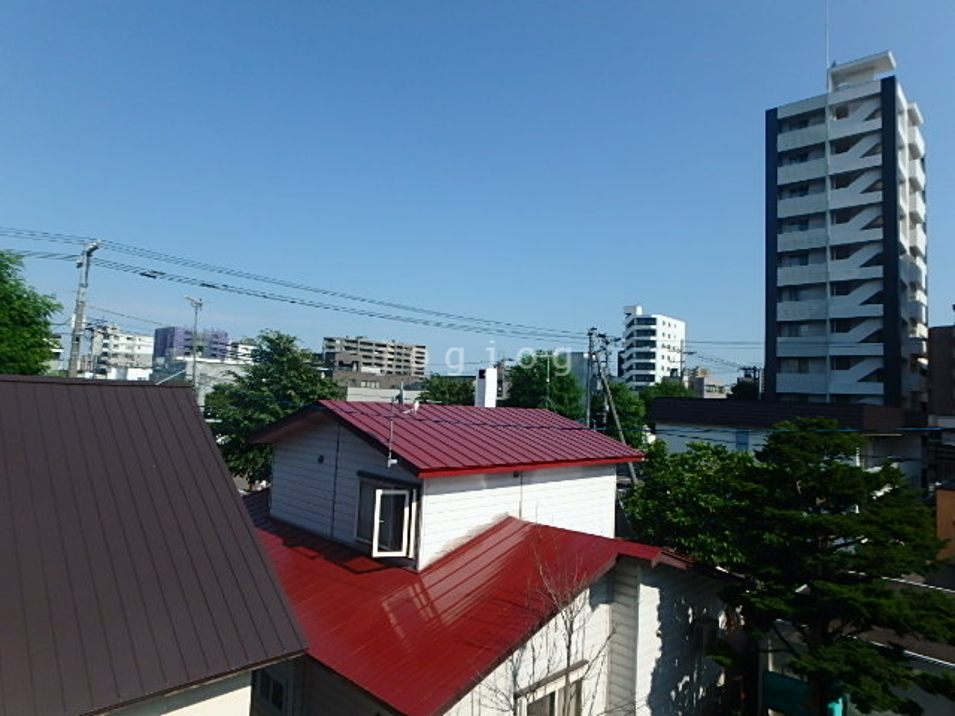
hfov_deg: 79.0
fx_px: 579
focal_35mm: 21
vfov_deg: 63.4
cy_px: 358
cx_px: 478
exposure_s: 1/500
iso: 125
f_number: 6
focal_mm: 3.7
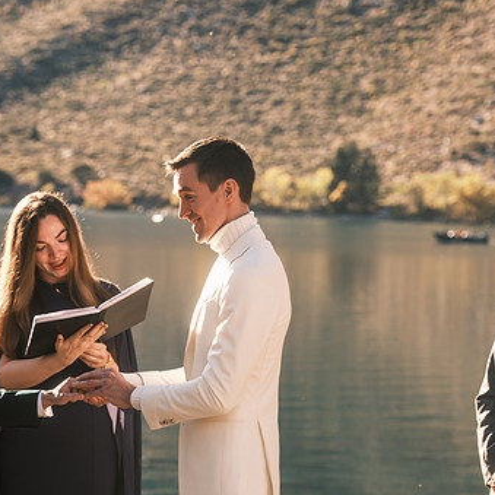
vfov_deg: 12.1
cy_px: 218
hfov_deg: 12.1
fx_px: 2330
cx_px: 228
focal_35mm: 144
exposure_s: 1/340
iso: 200
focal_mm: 66
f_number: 3.6
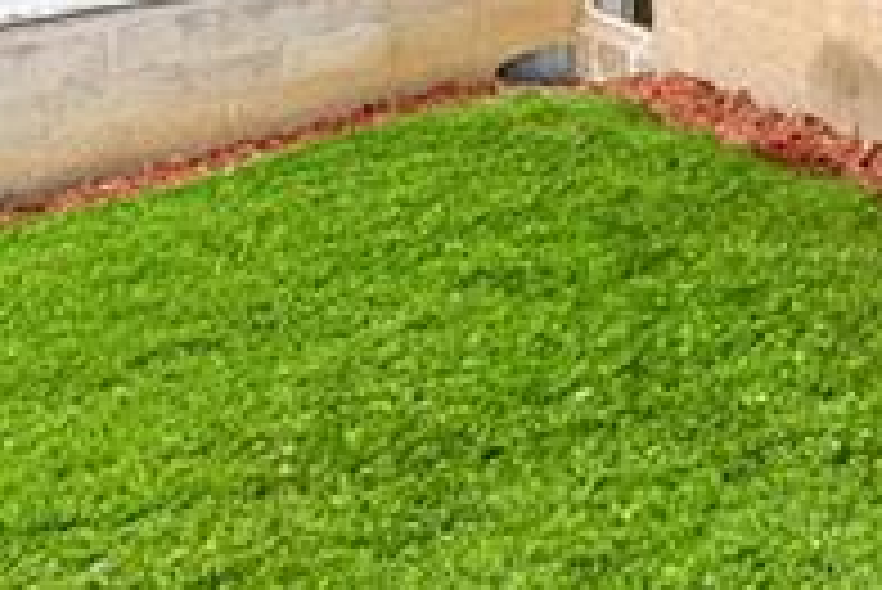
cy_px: -417
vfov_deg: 16.2
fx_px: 1790
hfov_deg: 22.2
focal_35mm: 73
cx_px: 1364
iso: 100
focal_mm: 14
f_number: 8
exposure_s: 1/80
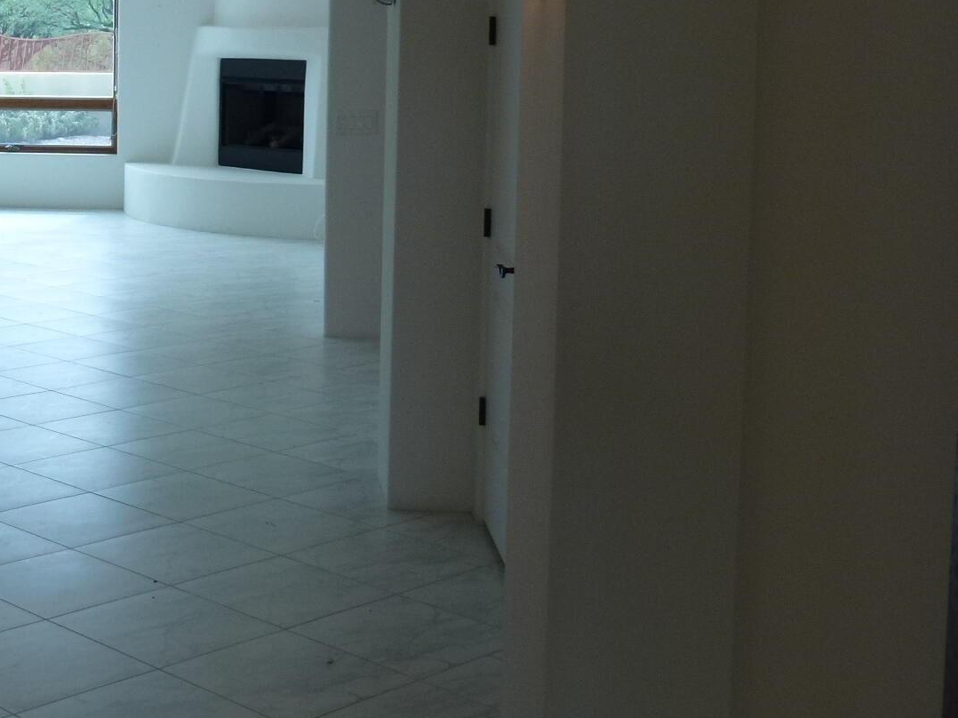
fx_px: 1577
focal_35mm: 57
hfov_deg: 31.9
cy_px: 168
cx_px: 73
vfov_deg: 25.3
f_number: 3.5
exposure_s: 1/80
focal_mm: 5.4
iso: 100
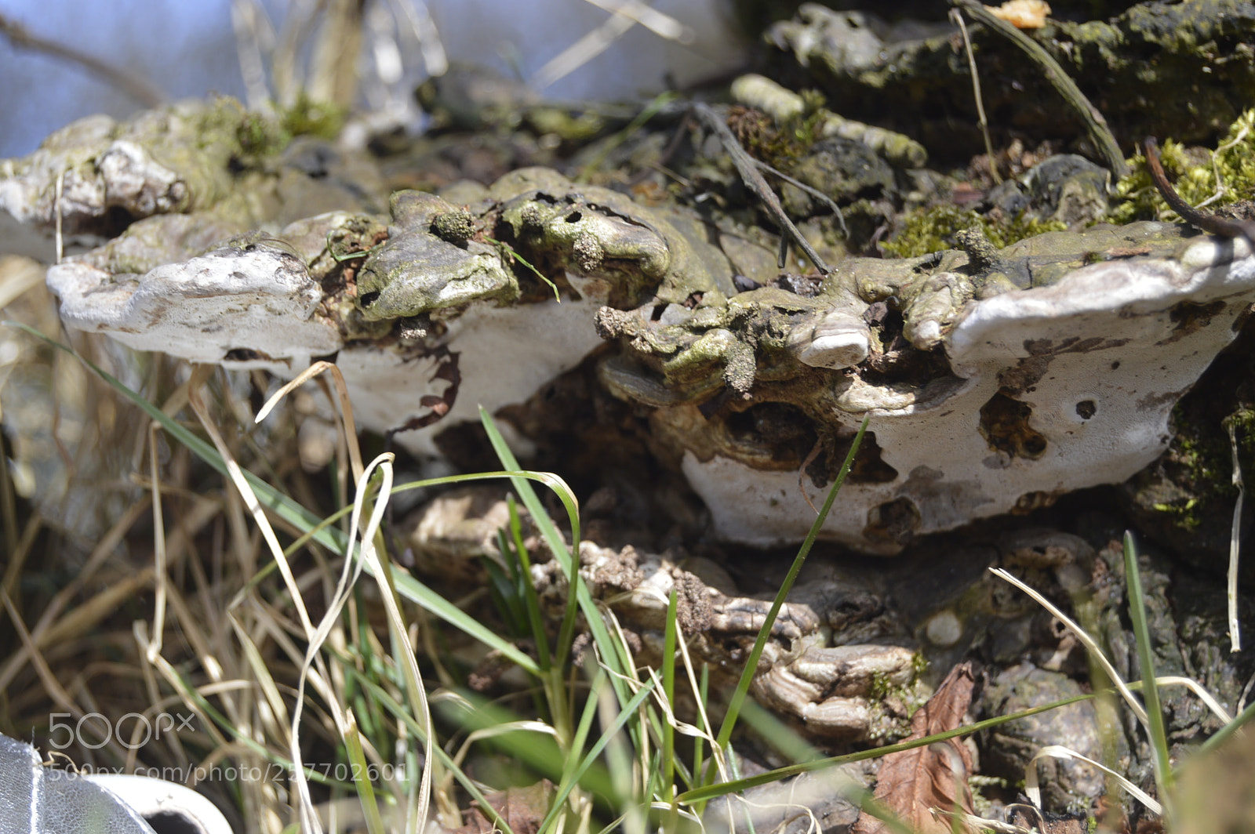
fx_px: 2874
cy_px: 417
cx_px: 628
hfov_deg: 24.6
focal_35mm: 82
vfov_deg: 16.5
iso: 100
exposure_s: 1/160
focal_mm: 55
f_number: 6.3
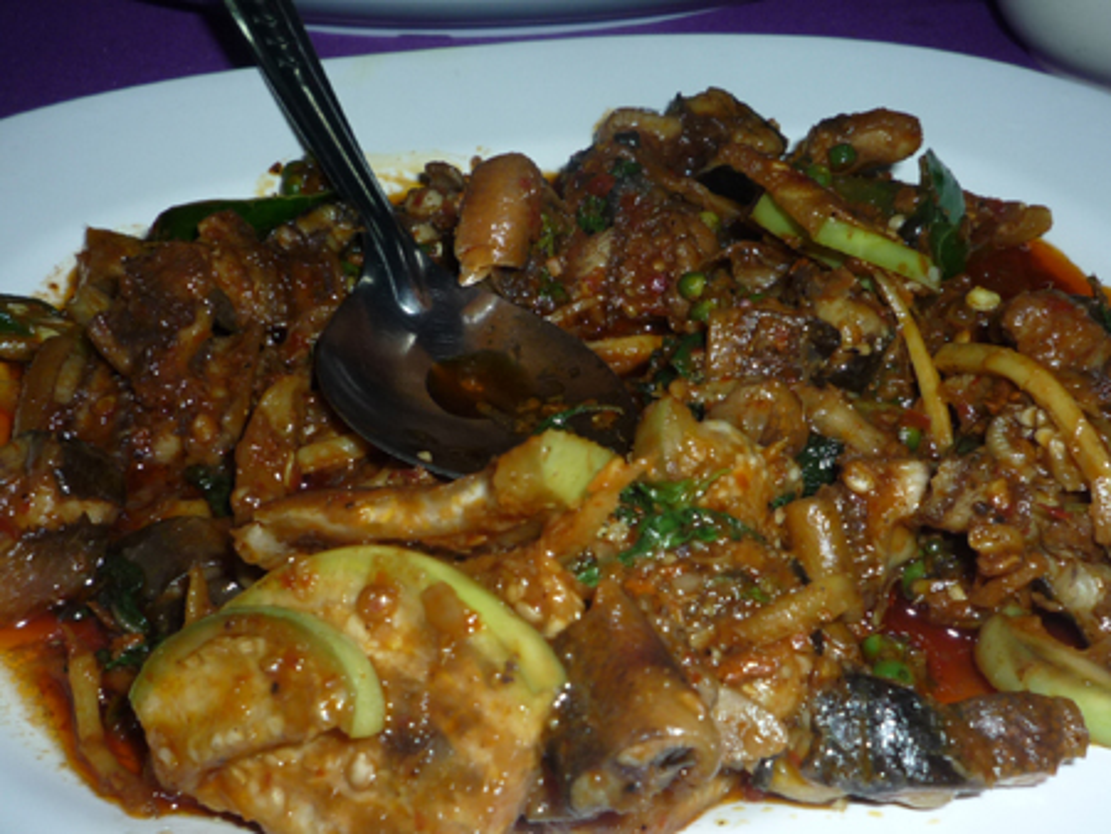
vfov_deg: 38.7
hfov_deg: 50.1
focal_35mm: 37
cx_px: 556
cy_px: 417
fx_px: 1188
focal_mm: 4.4
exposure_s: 1/30
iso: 100
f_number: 4
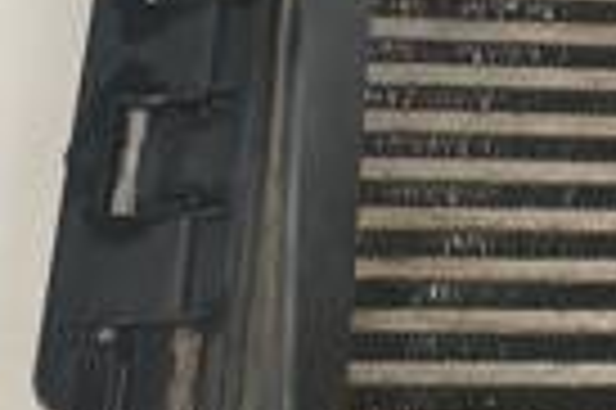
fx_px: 1350
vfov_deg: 17.2
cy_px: 180
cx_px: 751
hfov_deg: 23.4
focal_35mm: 79
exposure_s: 1/112
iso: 50
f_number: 2.4
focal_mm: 4.3
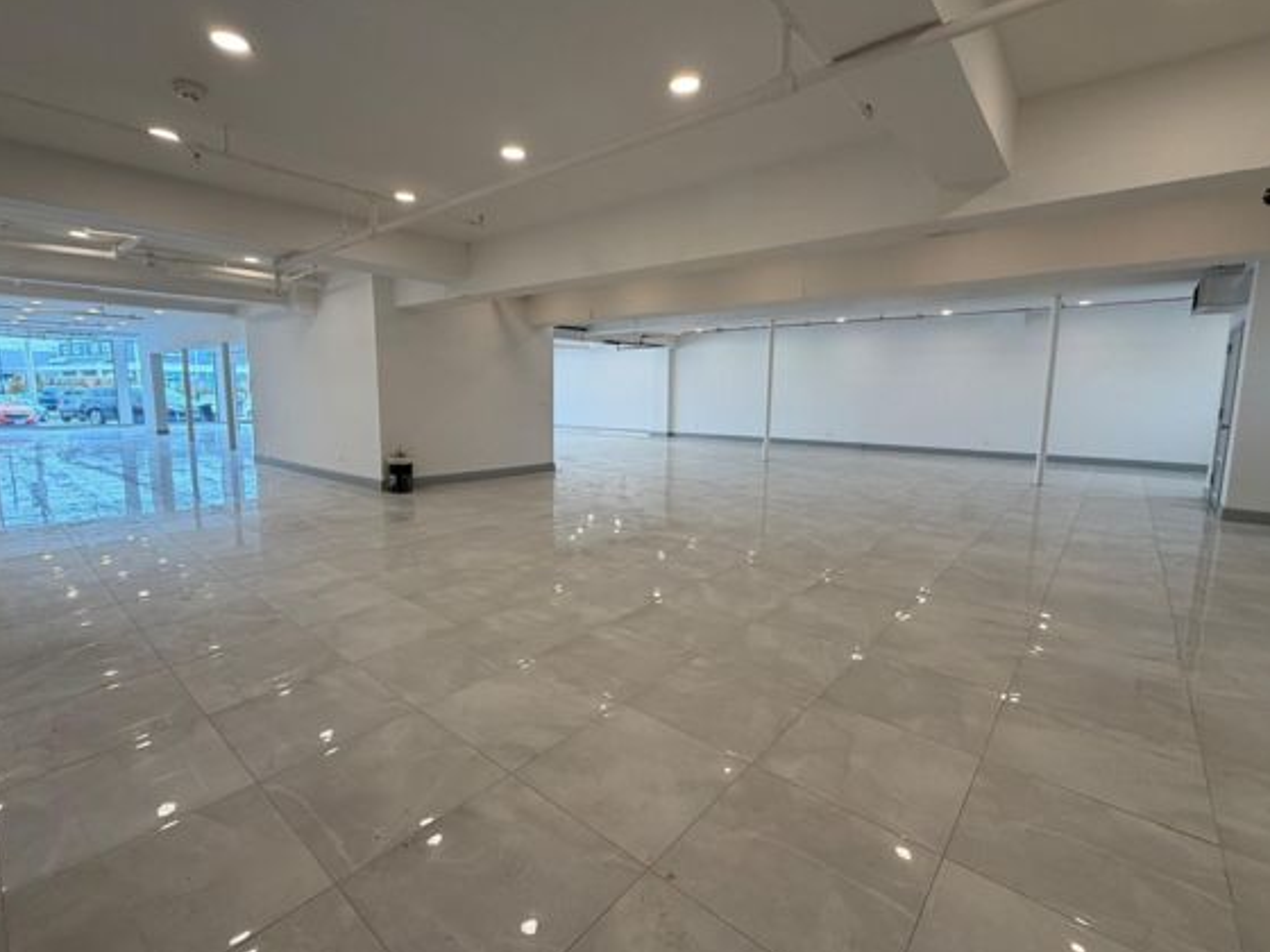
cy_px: 460
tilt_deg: -7.2
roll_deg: -0.3
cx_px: 608
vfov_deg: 78.1
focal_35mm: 16
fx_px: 587
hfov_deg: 94.4
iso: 80
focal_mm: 2.22
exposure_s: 1/120
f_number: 2.2
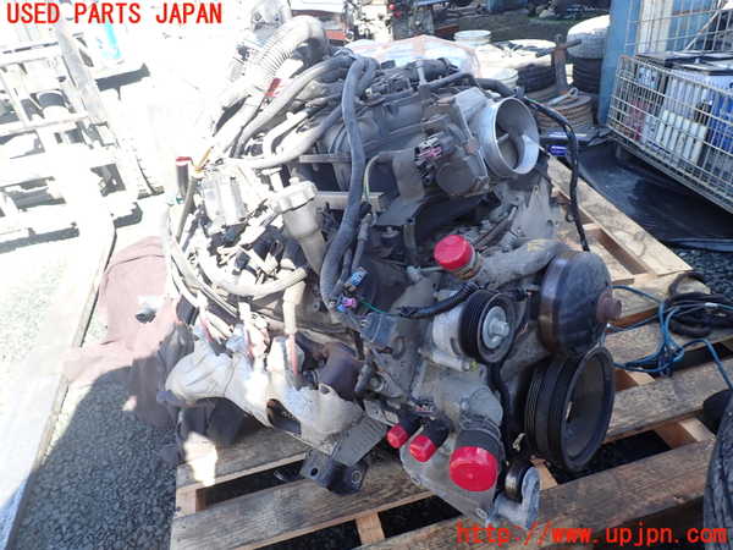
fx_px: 529
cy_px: 275
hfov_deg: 69.4
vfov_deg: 54.9
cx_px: 366
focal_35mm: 25
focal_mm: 4.5
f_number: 2.8
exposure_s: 1/125
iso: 100
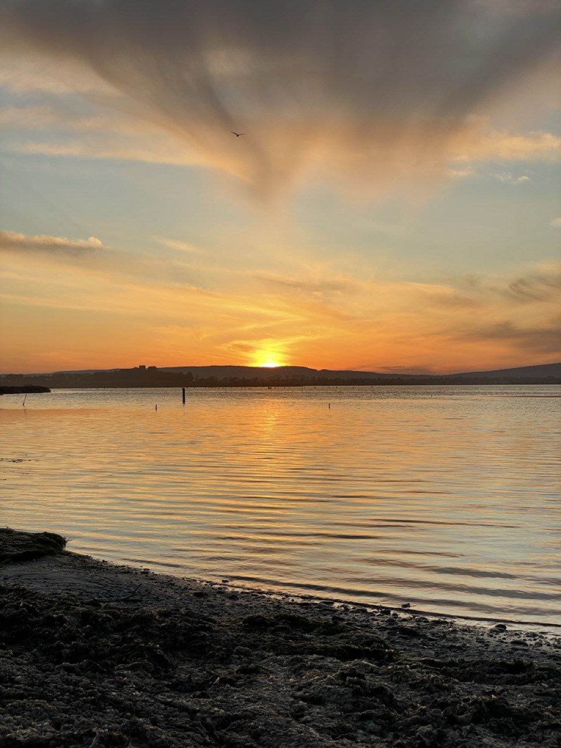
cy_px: 374
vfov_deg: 36.8
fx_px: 1124
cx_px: 280
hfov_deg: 28.0
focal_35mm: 52
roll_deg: +0.3
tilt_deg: +0.6
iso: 25
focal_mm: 6
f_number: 2
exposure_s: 1/251
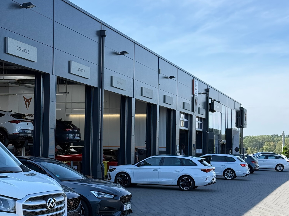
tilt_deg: +1.4
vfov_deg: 22.6
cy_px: 128
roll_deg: -0.6
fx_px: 543
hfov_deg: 29.8
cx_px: 146
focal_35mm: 65
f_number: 1.78
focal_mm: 6.76
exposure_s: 1/1543
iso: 100
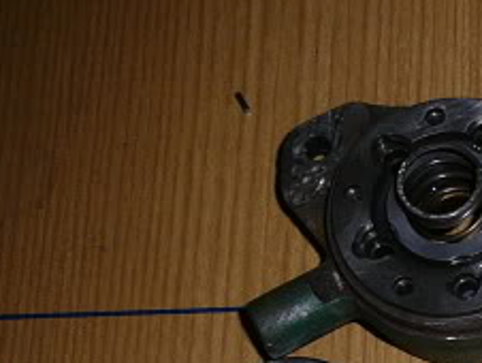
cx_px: 668
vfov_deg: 14.2
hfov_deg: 18.2
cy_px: 508
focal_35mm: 99
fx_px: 1380
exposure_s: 1/30
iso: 80
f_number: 2.8
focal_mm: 5.2
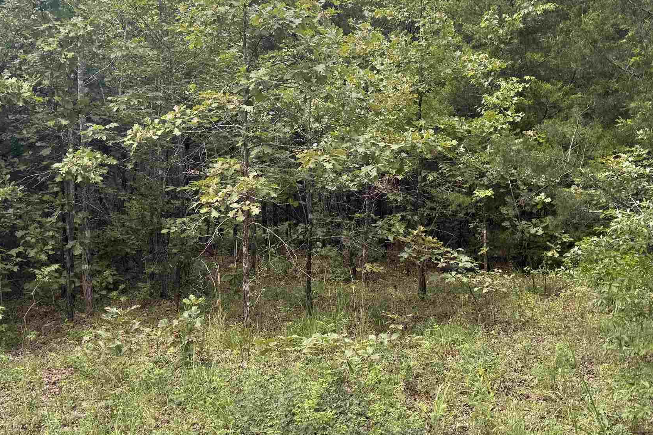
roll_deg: +0.2
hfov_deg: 42.7
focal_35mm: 46
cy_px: 162
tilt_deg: -2.0
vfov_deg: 29.1
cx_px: 299
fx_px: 834
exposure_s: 1/121
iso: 80
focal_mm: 6.76
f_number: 1.78
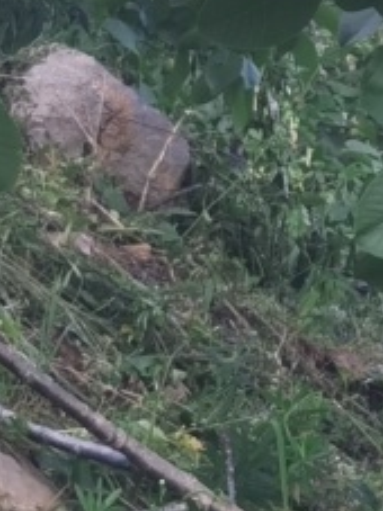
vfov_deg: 6.7
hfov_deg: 5.1
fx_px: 4238
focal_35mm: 287
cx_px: 825
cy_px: -517
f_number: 1.6
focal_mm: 5.56
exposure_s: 1/332
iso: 50
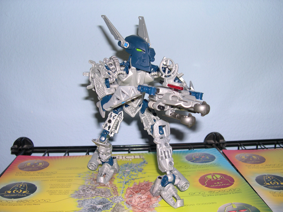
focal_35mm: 38
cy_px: 106
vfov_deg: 37.7
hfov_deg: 49.0
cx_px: 142
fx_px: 311
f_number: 2.8
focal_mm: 8
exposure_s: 1/60
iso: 100
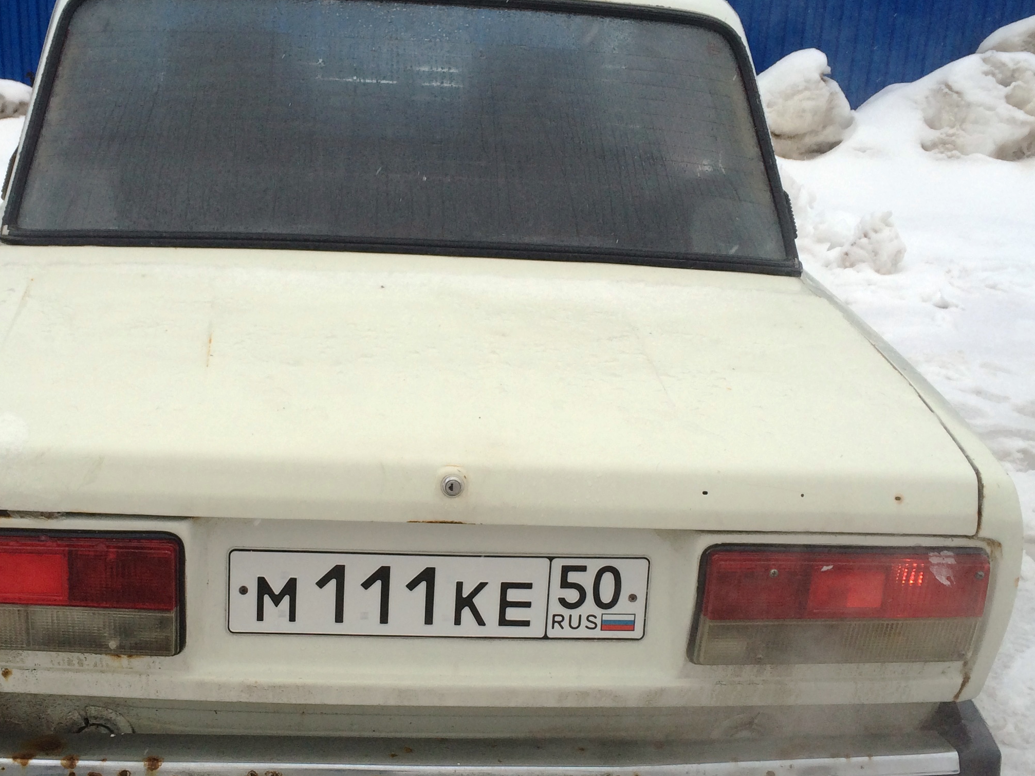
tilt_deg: -20.2
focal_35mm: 47
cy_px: 422
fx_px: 1405
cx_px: 404
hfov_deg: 40.2
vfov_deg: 30.9
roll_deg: -2.5
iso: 32
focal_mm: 4.15
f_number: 2.2
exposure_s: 1/533
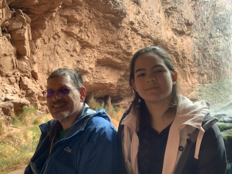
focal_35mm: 32
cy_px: 87
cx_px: 116
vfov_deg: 44.2
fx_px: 214
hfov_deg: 56.8
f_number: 2.2
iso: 80
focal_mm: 2.87
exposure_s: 1/60
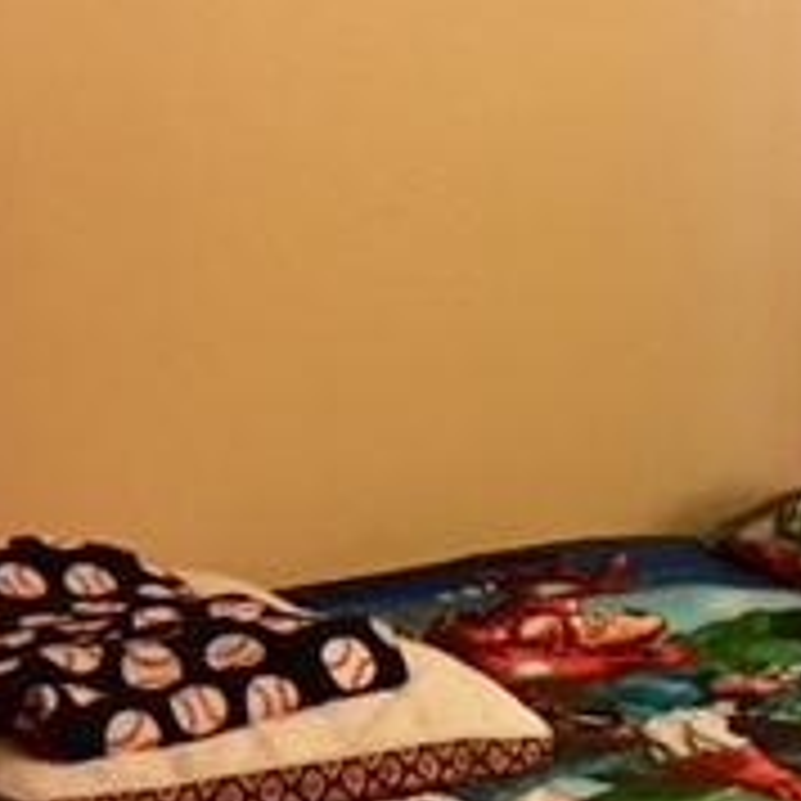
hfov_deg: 18.1
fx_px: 2409
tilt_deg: -9.4
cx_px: 914
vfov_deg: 18.9
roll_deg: -1.2
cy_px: 486
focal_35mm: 92
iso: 160
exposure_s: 1/4
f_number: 2.2
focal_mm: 4.15
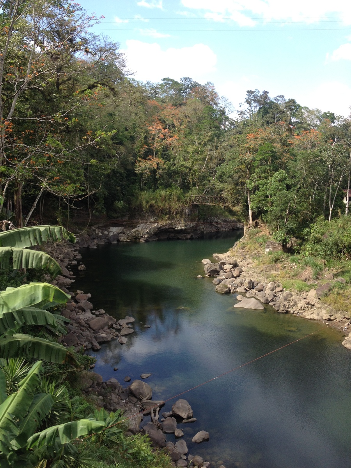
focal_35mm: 35
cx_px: 176
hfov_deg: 40.7
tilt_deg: -0.2
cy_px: 234
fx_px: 473
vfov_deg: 52.6
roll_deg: +2.1
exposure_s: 1/649
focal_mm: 4.28
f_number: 2.4
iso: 50
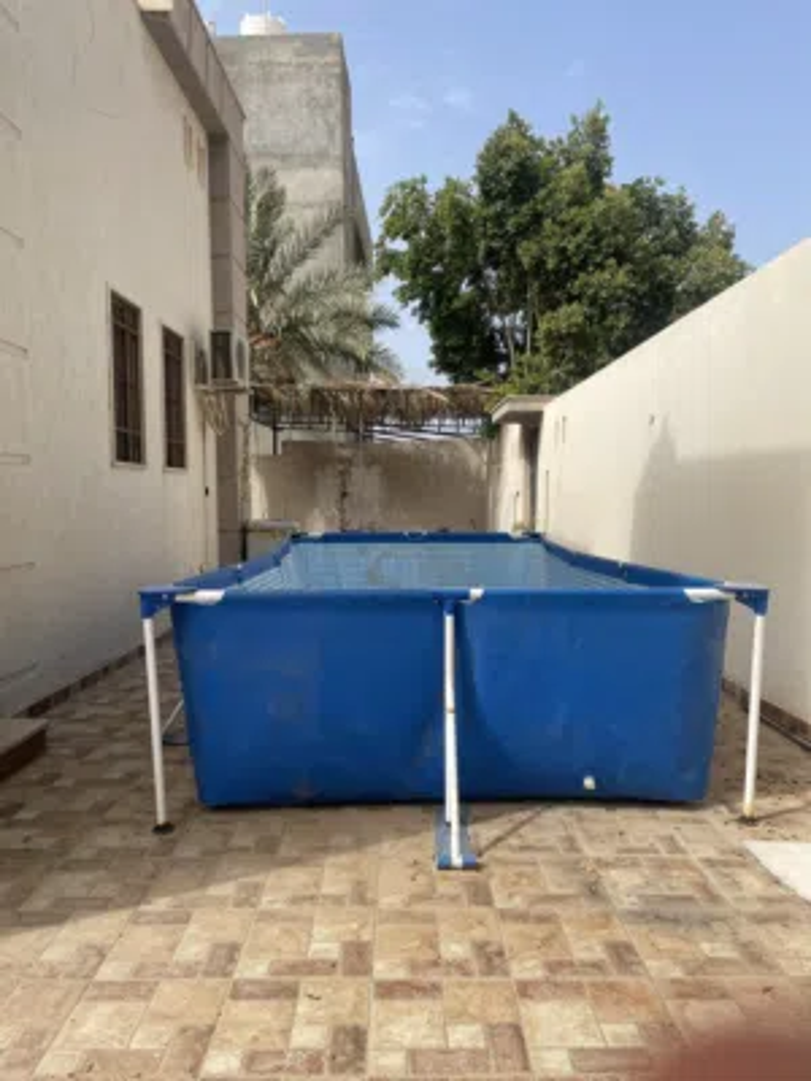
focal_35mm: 26
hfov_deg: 53.1
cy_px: 540
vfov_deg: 67.3
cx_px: 406
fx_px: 812
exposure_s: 1/4000
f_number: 1.6
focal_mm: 4.2
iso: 50
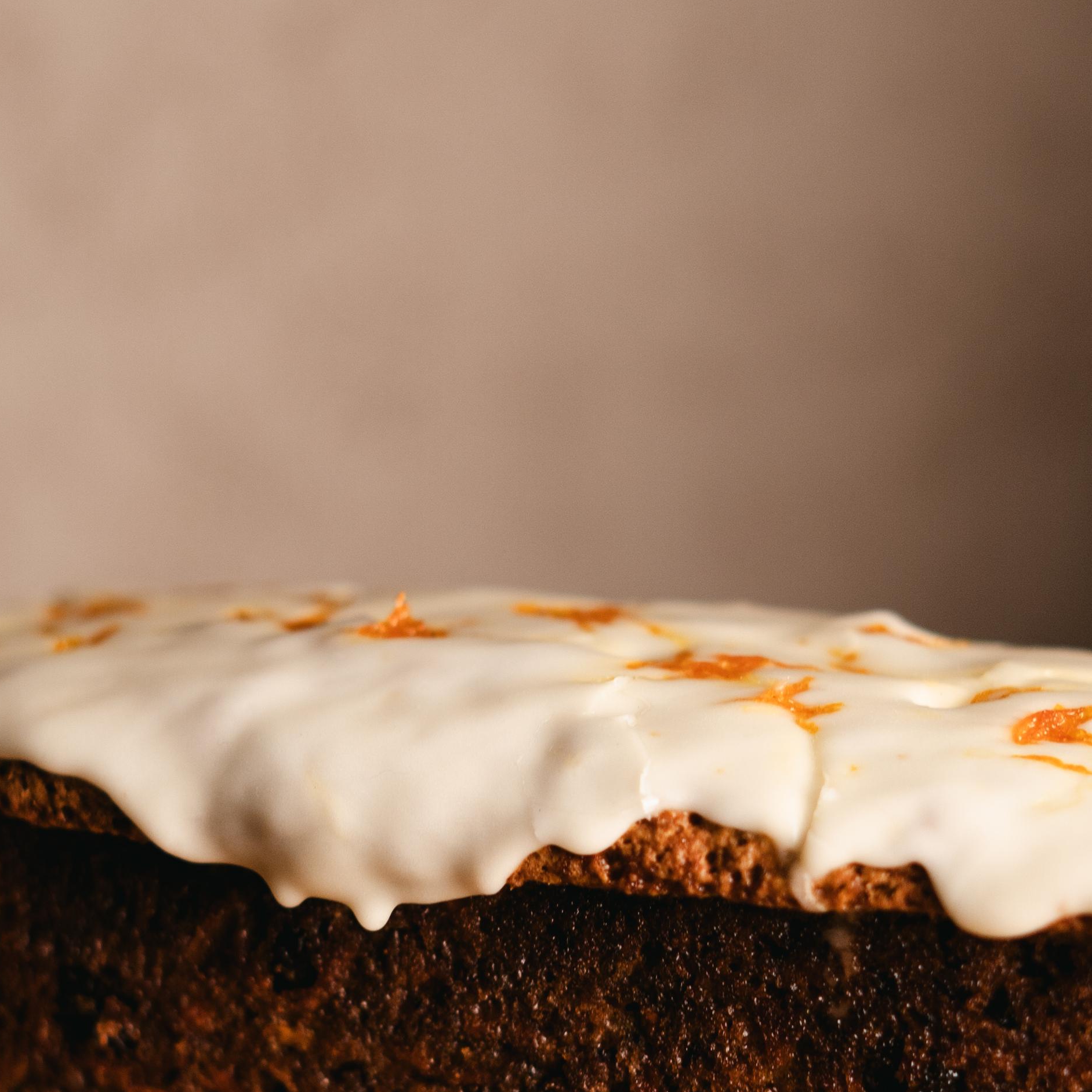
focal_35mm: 130
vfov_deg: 13.4
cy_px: 659
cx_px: 540
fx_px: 4640
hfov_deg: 13.4
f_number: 2.5
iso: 160
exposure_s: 1/200
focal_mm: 50
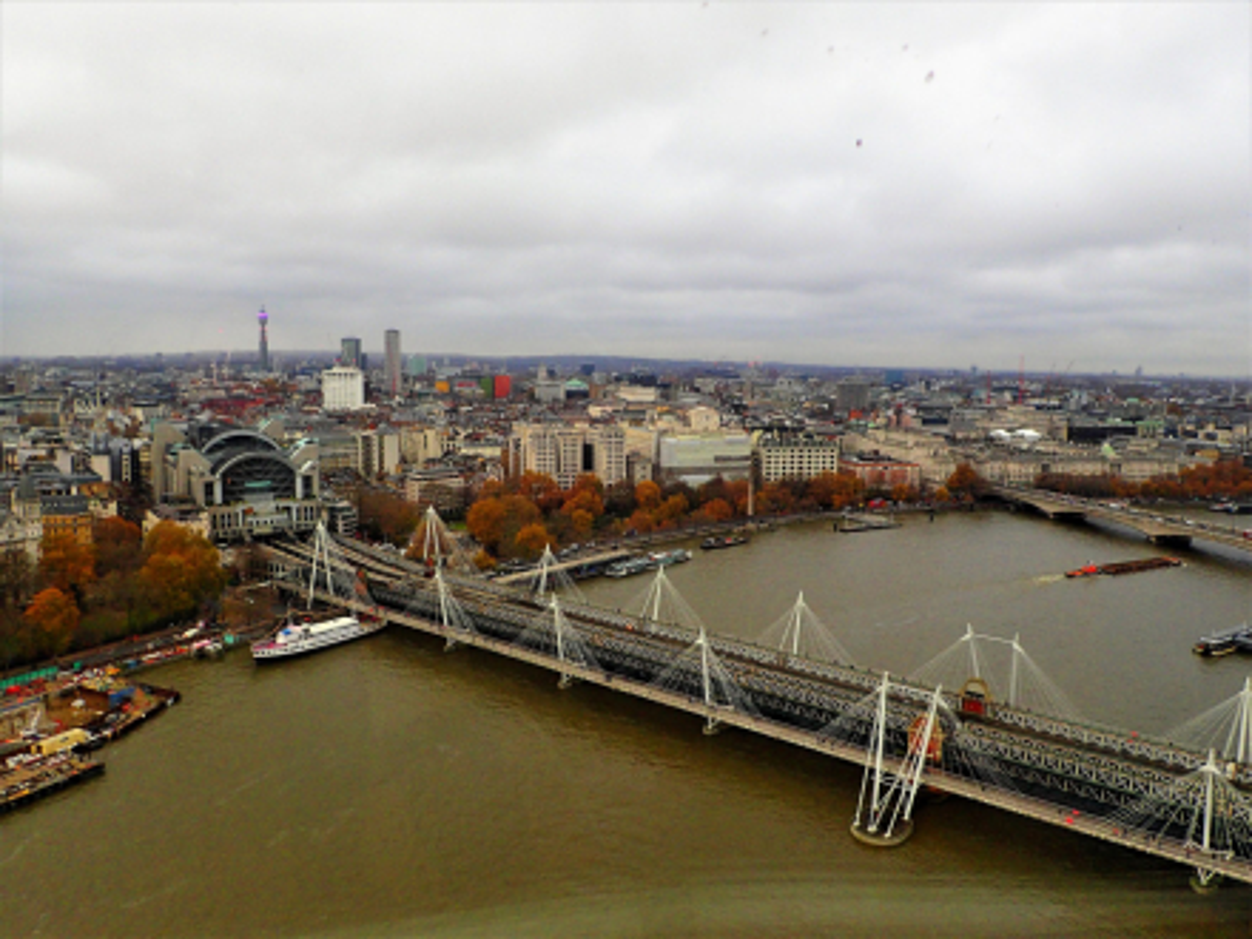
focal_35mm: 25
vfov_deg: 54.9
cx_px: 626
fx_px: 904
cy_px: 470
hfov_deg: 69.4
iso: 100
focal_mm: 4.5
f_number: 2.8
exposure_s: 1/200
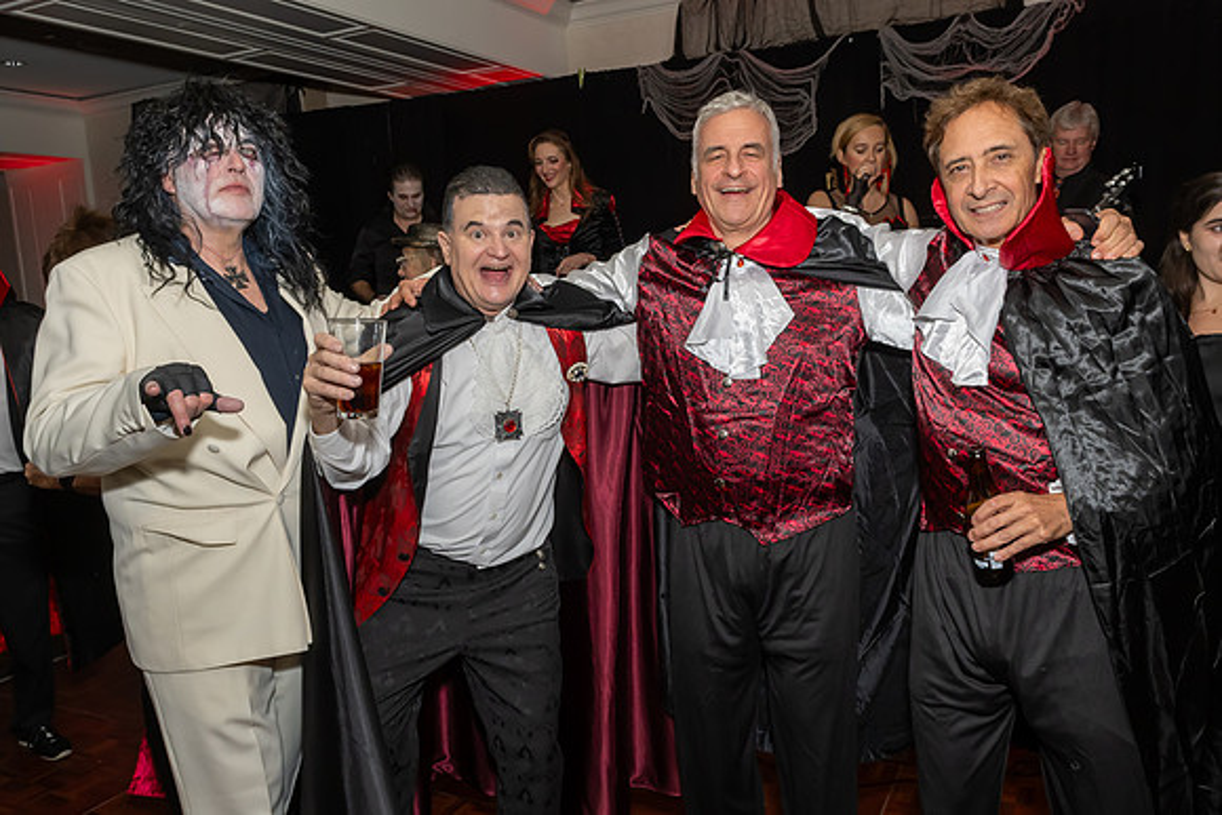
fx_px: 954
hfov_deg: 65.3
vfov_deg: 46.3
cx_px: 610
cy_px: 418
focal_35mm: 28
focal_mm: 17
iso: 800
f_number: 8
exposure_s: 1/250
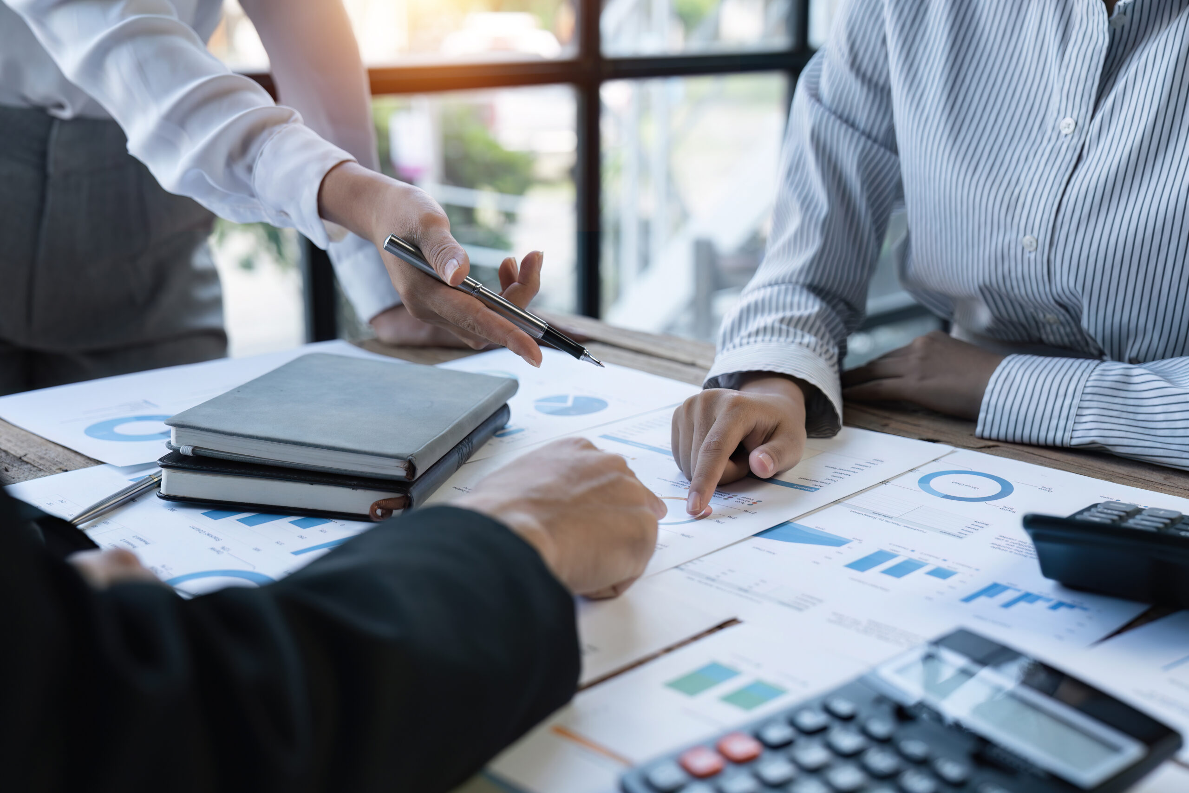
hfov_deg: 44.5
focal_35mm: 44
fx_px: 1453
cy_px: 396
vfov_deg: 30.5
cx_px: 594
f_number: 3.5
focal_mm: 44
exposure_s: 1/200
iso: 320
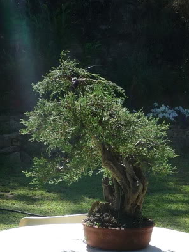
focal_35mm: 99
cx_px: 91
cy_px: 152
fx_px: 720
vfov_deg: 19.8
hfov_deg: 15.0
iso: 100
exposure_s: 1/500
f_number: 3.8
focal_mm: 6.3
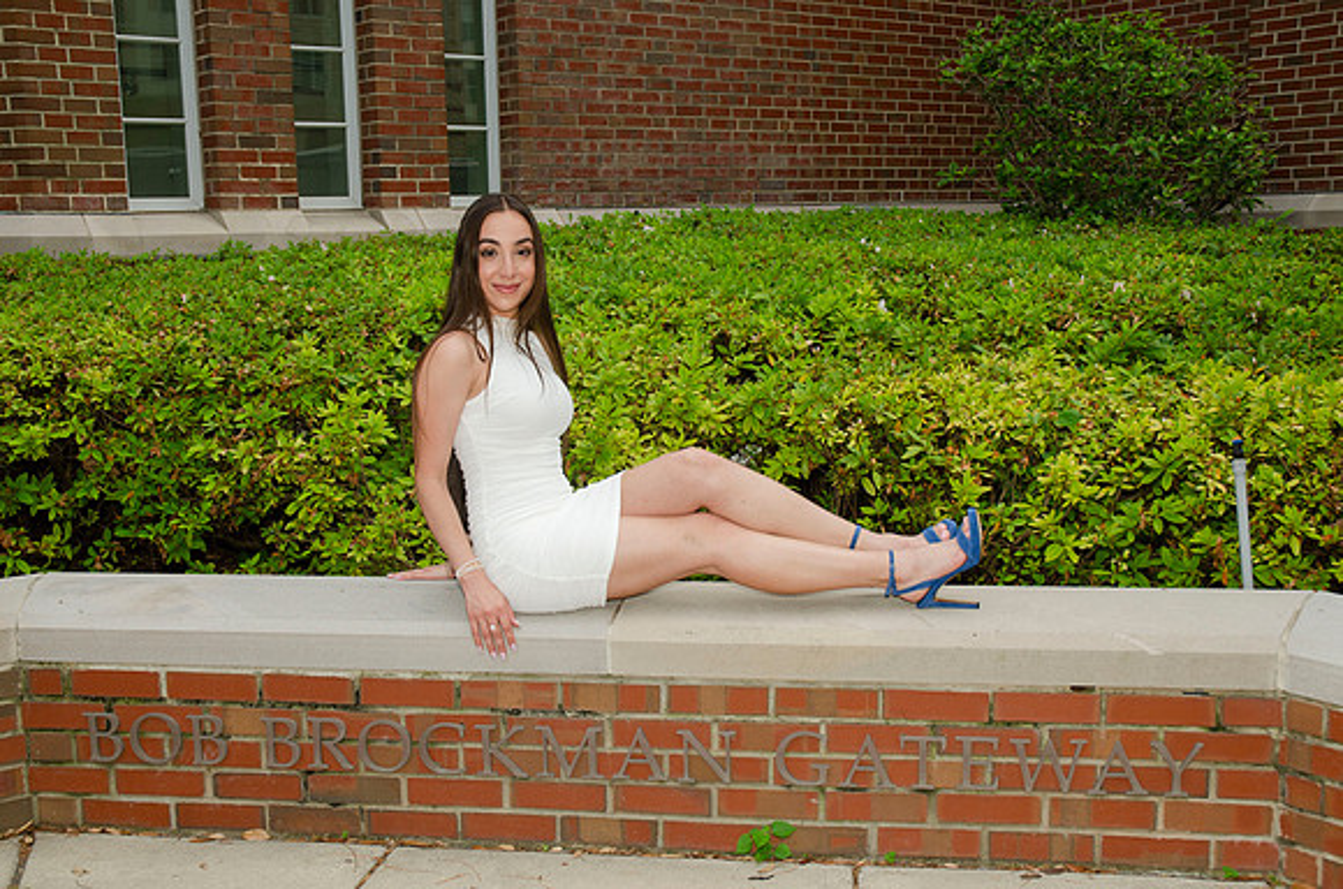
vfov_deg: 32.9
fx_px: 1508
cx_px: 672
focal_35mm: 40
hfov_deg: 48.0
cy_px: 444
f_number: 6.3
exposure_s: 1/250
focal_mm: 27
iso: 100
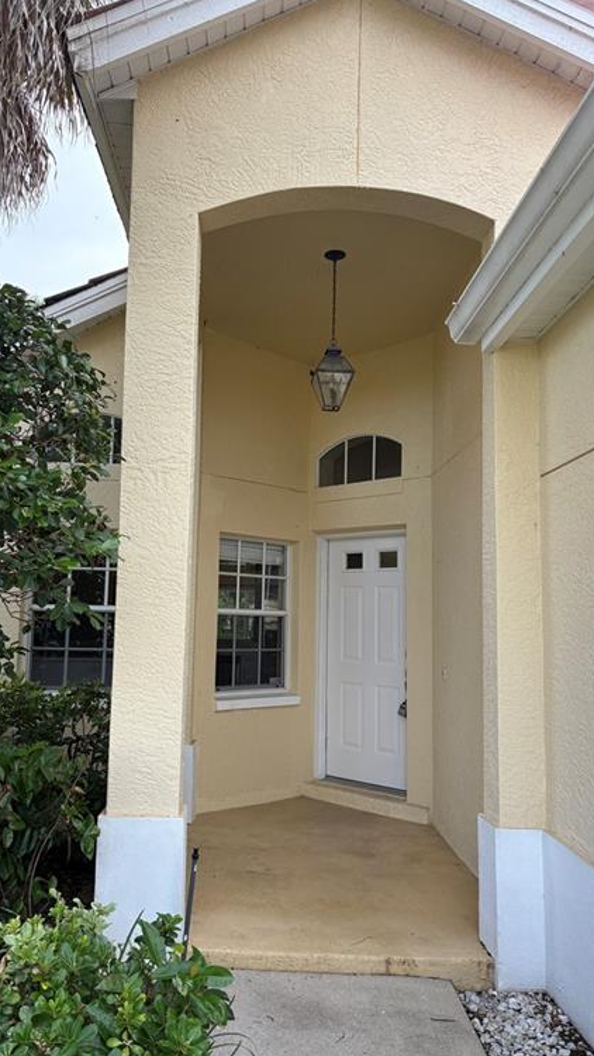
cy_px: 529
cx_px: 251
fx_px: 812
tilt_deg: +6.6
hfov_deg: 40.1
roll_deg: -1.5
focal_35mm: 29
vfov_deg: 66.1
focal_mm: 5.96
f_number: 1.6
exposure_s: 1/933
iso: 64
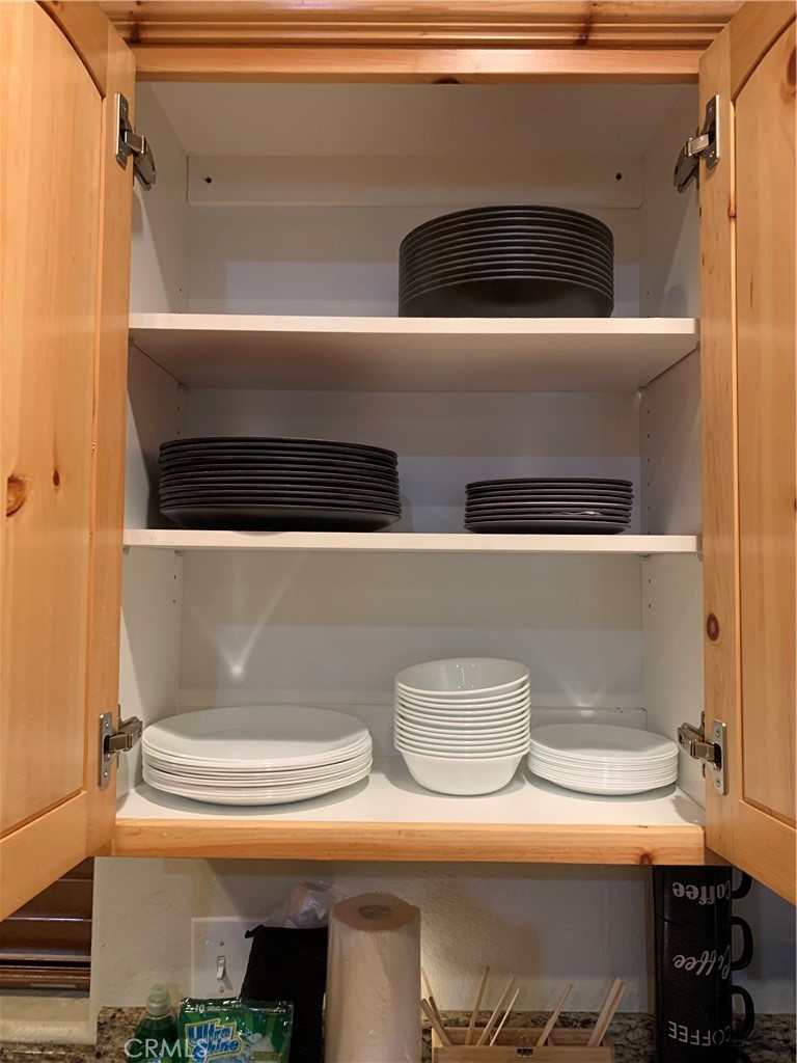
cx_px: 398
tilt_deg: +1.4
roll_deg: -0.2
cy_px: 532
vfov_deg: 67.3
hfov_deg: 53.1
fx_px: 798
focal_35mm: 26
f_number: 1.8
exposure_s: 1/40
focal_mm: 4.25
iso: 400
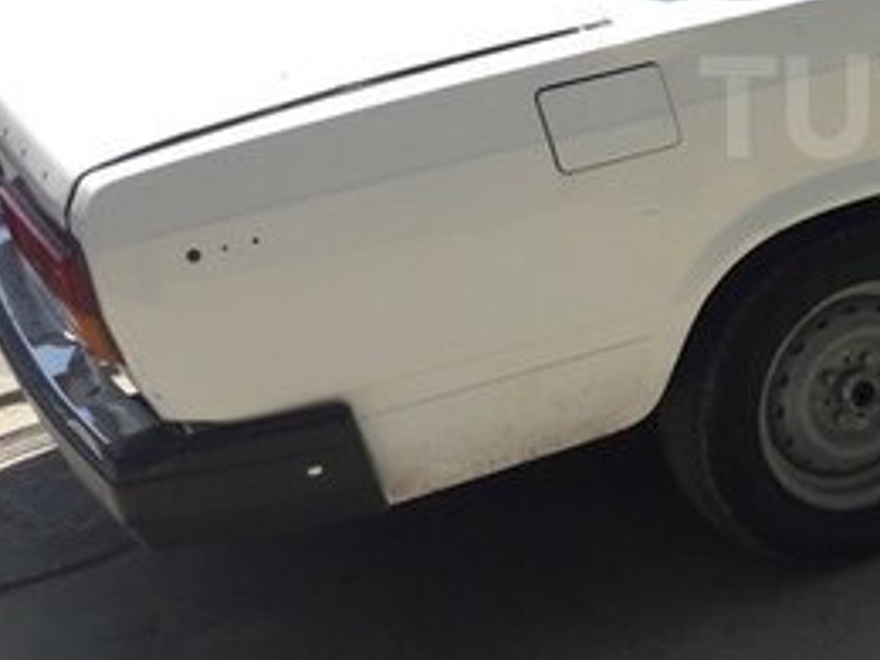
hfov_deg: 24.8
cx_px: 1046
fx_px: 1805
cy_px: 107
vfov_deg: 20.4
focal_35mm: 71
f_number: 1.9
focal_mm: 3.7
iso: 40
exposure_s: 1/1368
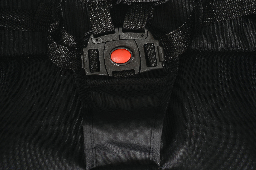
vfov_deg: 15.0
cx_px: 128
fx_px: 640
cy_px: 3
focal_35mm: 90
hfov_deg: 22.6
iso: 100
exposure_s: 1/50
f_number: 11
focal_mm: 60
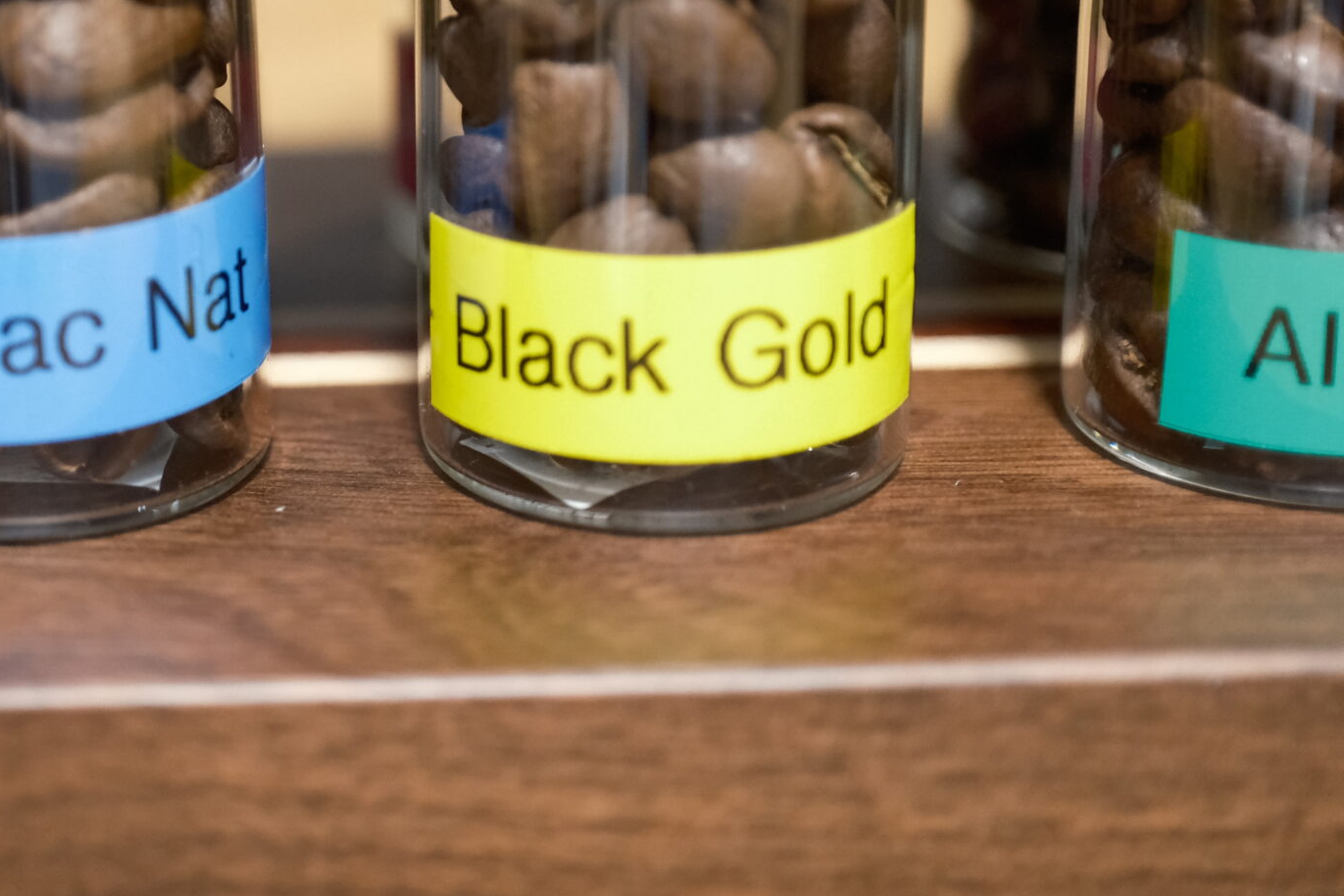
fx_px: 3136
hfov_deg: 23.9
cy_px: 157
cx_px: 309
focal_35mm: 84
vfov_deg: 16.1
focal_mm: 30
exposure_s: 1/80
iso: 2000
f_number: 2.8
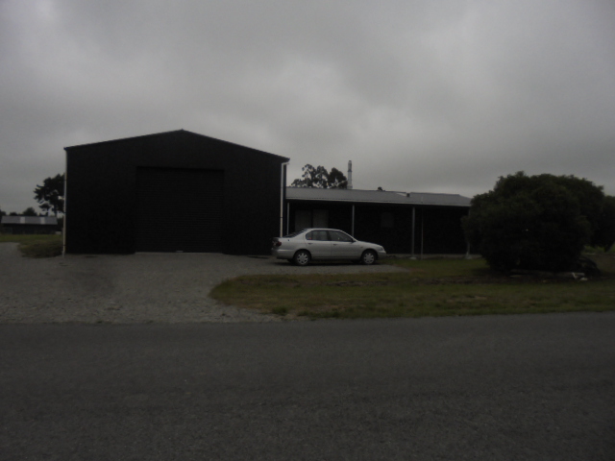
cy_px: 230
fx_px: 462
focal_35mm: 26
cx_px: 308
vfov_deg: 53.1
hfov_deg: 67.3
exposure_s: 1/1250
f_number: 3.5
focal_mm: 4.6
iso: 100
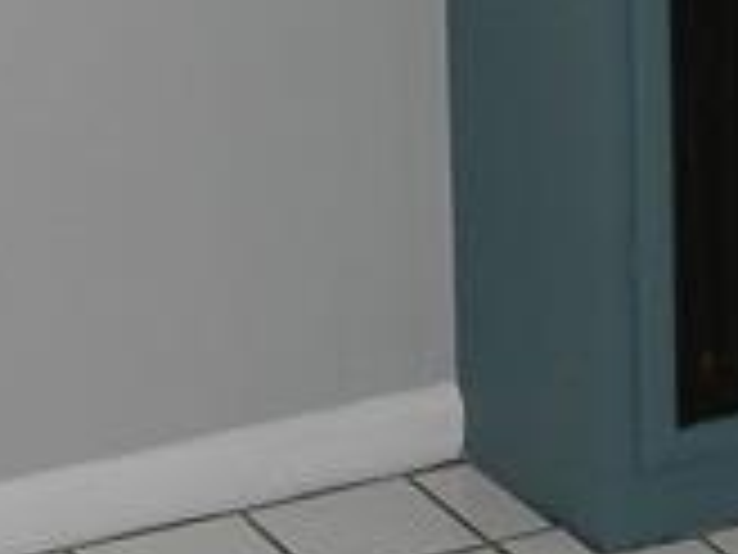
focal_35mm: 156
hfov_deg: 12.7
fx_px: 3326
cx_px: 338
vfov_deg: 9.2
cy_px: -369
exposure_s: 1/80
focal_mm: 4.5
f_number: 3.1
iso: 80
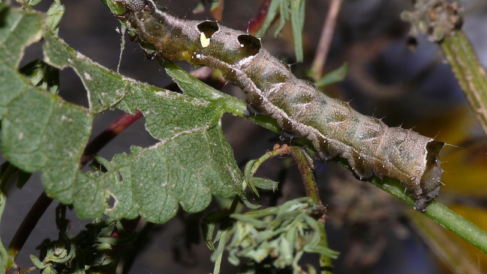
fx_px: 2673
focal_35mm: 207
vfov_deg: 5.9
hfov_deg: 10.4
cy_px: 93
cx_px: 245
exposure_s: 1/640
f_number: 11
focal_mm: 38.3
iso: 200
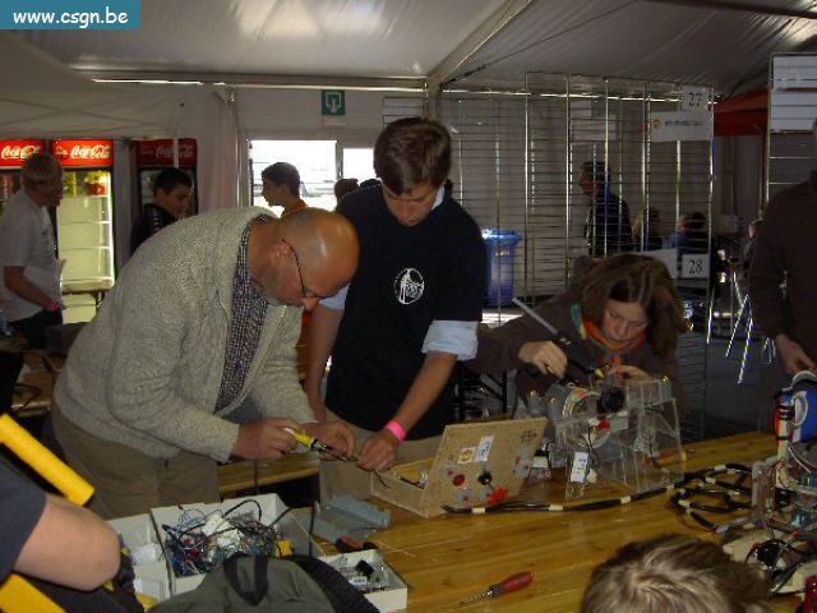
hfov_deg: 47.9
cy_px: 306
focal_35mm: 39
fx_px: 920
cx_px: 408
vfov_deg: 36.8
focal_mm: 8
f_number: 2.8
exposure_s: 1/60
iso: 100
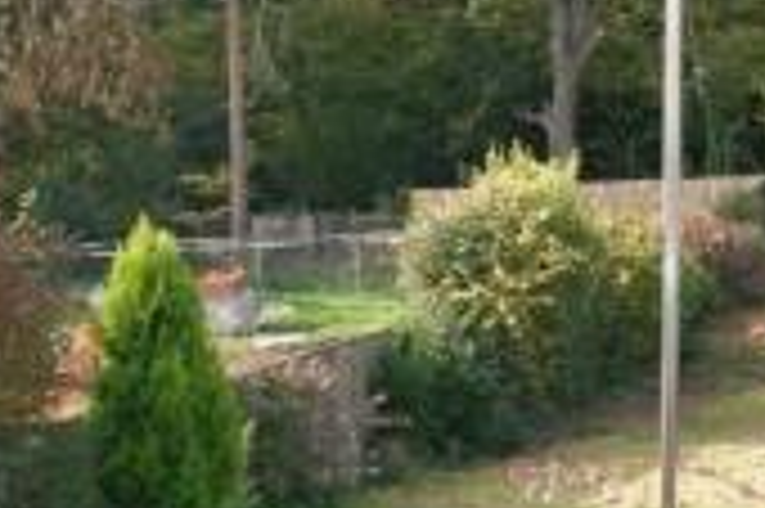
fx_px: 2208
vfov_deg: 12.7
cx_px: -7
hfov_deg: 19.1
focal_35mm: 104
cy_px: 659
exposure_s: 1/160
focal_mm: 18
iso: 400
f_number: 11
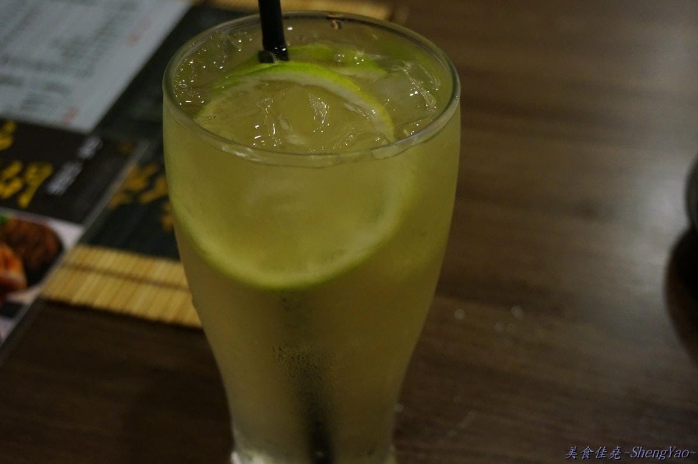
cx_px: 349
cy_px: 232
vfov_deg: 24.4
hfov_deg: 36.0
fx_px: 1075
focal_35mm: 56
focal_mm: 37
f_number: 5.6
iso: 3200
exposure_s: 1/50
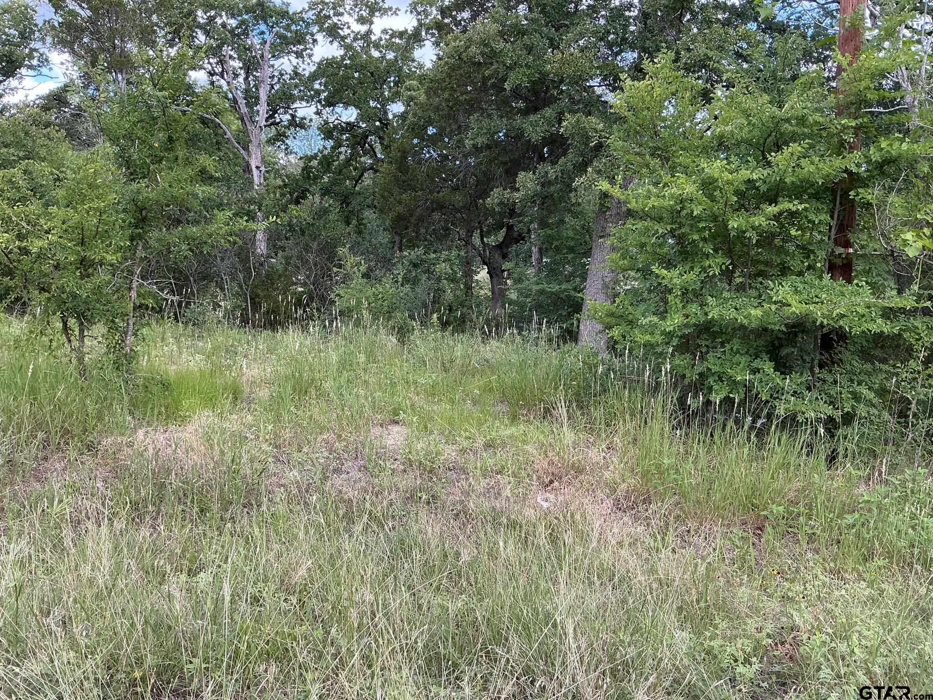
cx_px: 466
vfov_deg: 48.2
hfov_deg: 61.7
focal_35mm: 29
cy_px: 350
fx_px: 782
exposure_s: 1/219
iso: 20
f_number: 1.8
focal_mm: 3
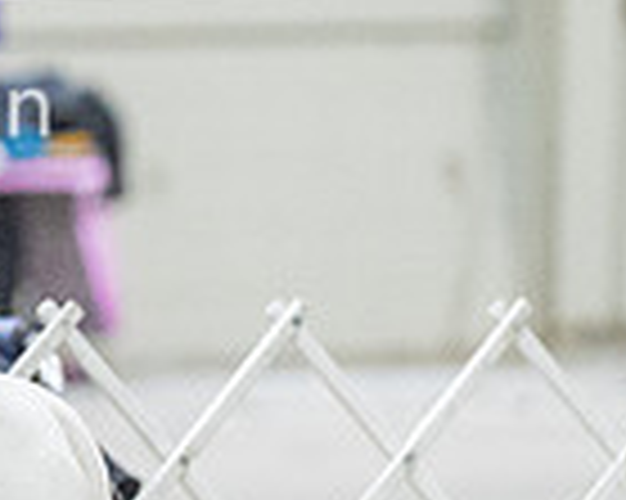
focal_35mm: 604
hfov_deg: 3.2
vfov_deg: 2.6
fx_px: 11183
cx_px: -601
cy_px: 270
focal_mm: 132
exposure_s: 1/320
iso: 6400
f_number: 3.2
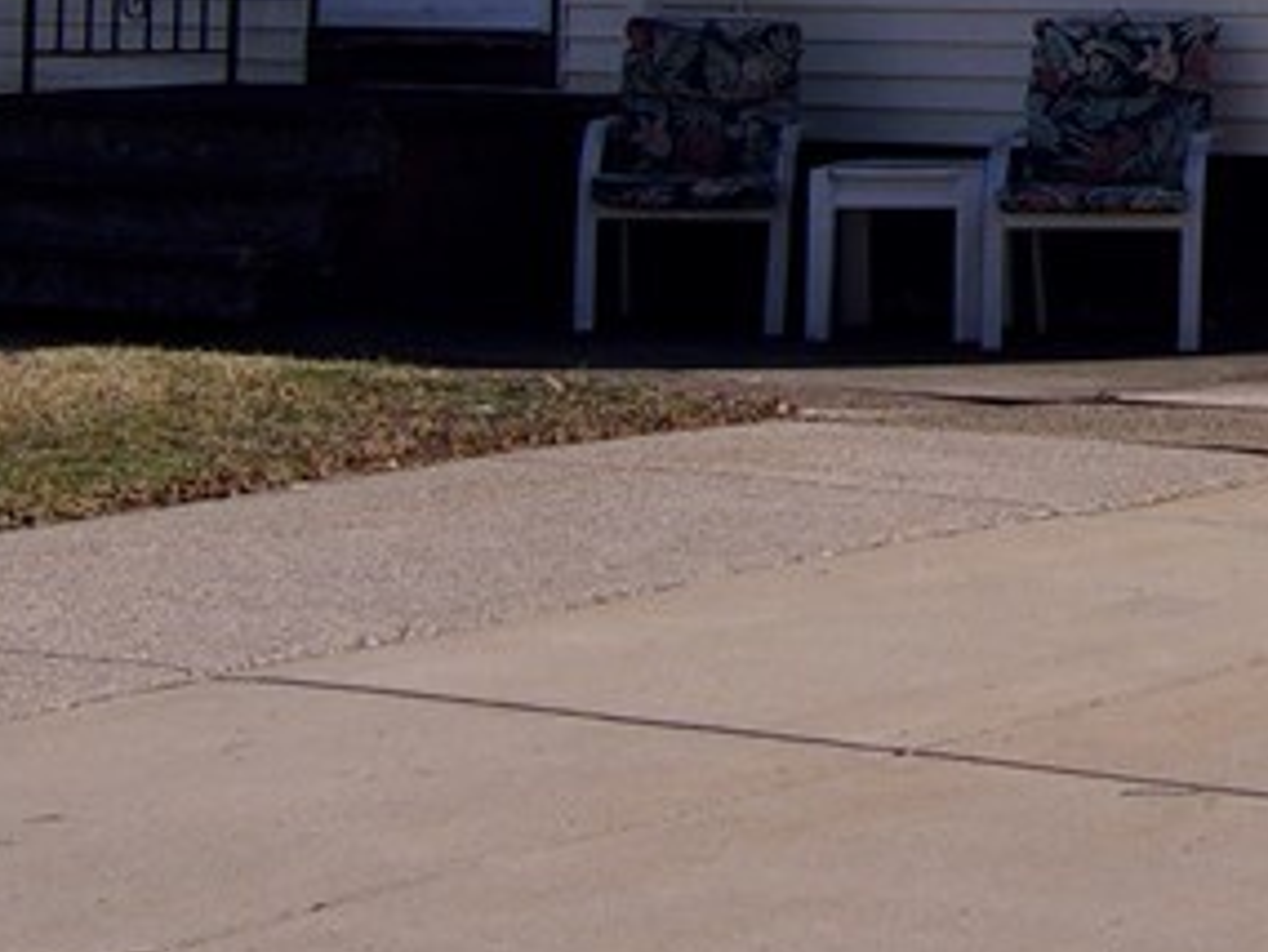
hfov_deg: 12.6
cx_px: 1660
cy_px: -485
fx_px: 5534
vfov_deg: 9.5
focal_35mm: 151
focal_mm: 7.6
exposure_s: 1/85
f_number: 13.1
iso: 80
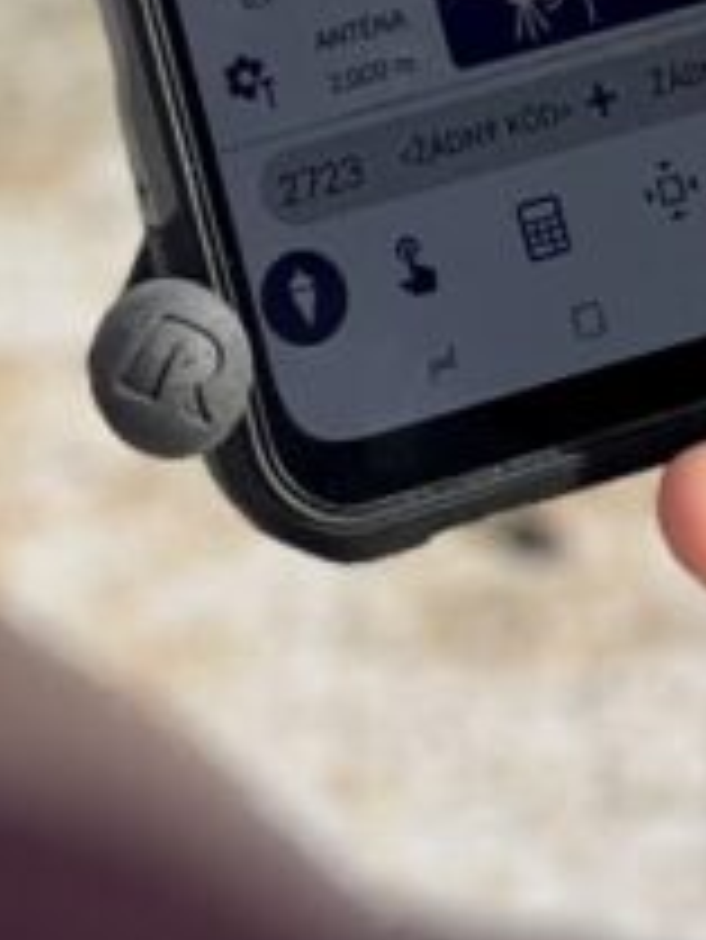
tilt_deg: -24.8
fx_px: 5189
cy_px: -1754
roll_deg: +1.1
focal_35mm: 191
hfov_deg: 7.7
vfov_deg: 8.8
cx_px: -225
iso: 50
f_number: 1.6
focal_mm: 5.1
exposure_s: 1/3311
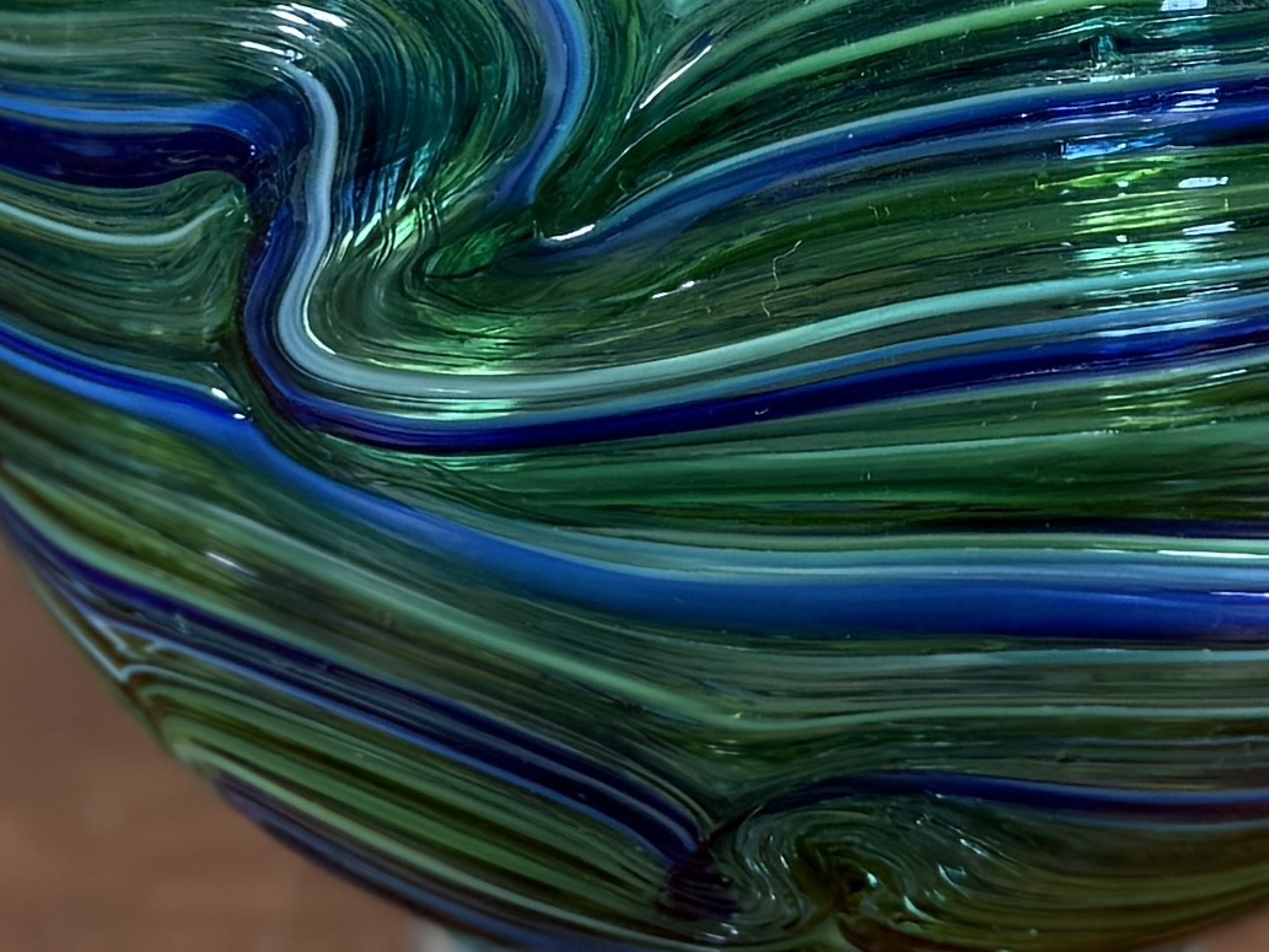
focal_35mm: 66
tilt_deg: -7.6
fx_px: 2420
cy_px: 23
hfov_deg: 29.3
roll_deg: -0.8
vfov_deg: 21.5
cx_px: 789
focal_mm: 6.76
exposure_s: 1/120
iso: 80
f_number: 1.78
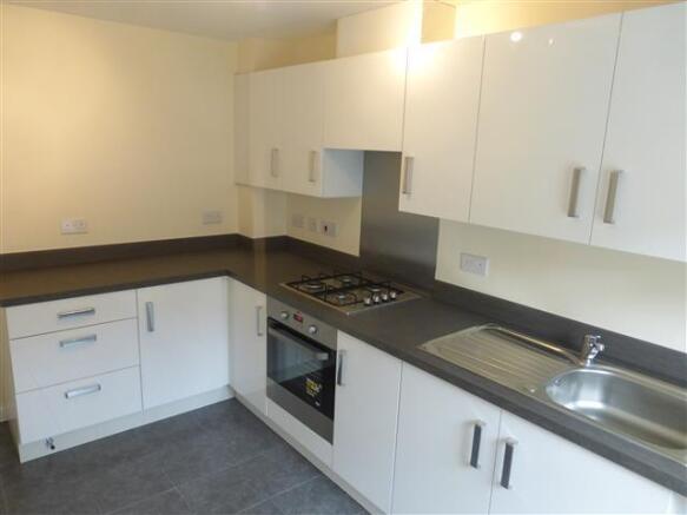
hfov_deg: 69.4
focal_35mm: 25
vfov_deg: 54.9
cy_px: 258
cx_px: 344
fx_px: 496
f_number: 3.3
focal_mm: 4.3
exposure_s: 1/60
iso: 250
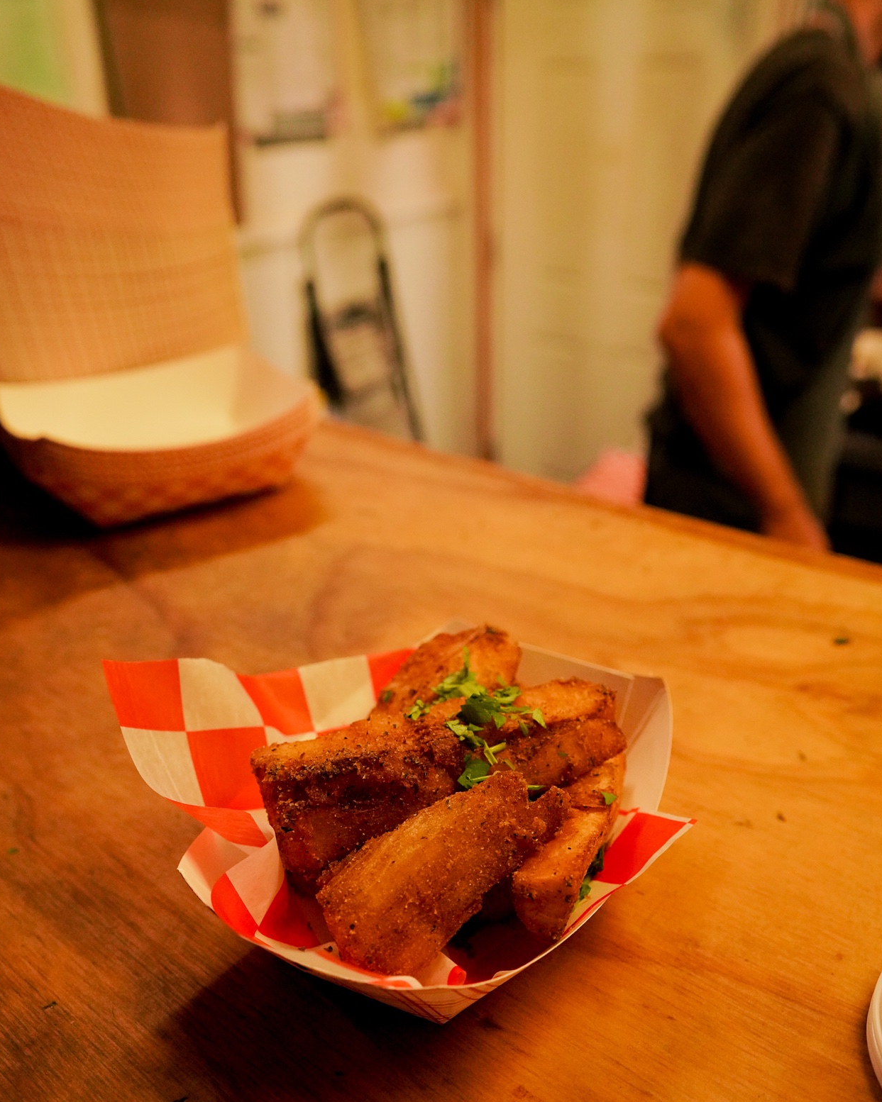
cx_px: 447
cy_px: 667
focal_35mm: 29
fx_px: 946
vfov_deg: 59.9
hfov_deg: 50.0
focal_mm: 25
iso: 5000
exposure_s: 1/250
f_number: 4
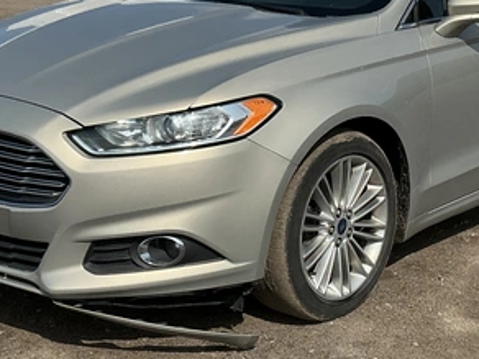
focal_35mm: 72
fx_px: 996
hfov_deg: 26.9
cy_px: 88
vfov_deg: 20.3
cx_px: 299
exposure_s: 1/3534
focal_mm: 3
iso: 25
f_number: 1.8
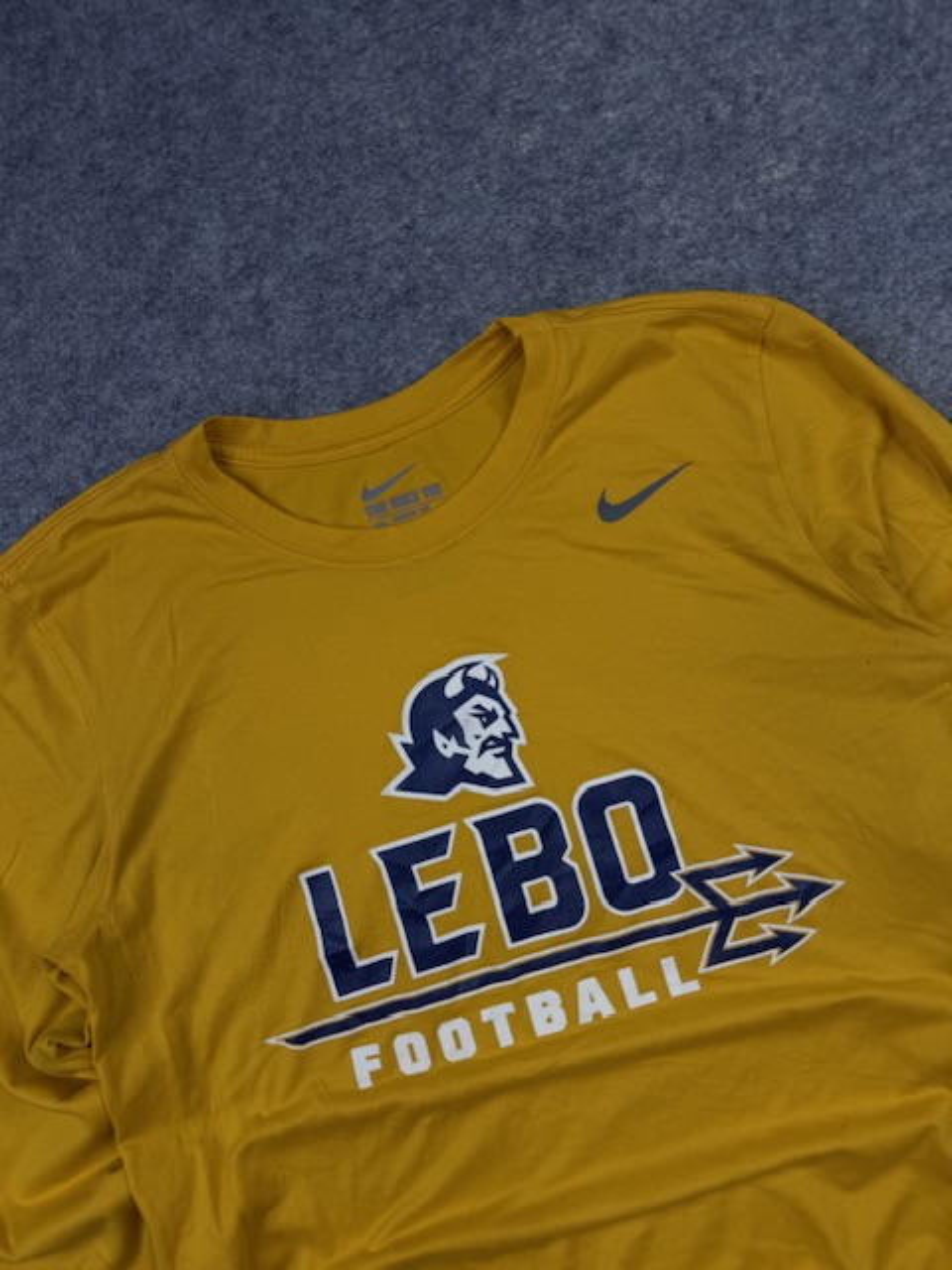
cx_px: 476
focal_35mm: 24
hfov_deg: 56.8
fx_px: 880
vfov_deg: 71.6
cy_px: 635
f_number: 1.78
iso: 80
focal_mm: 6.76
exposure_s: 1/481
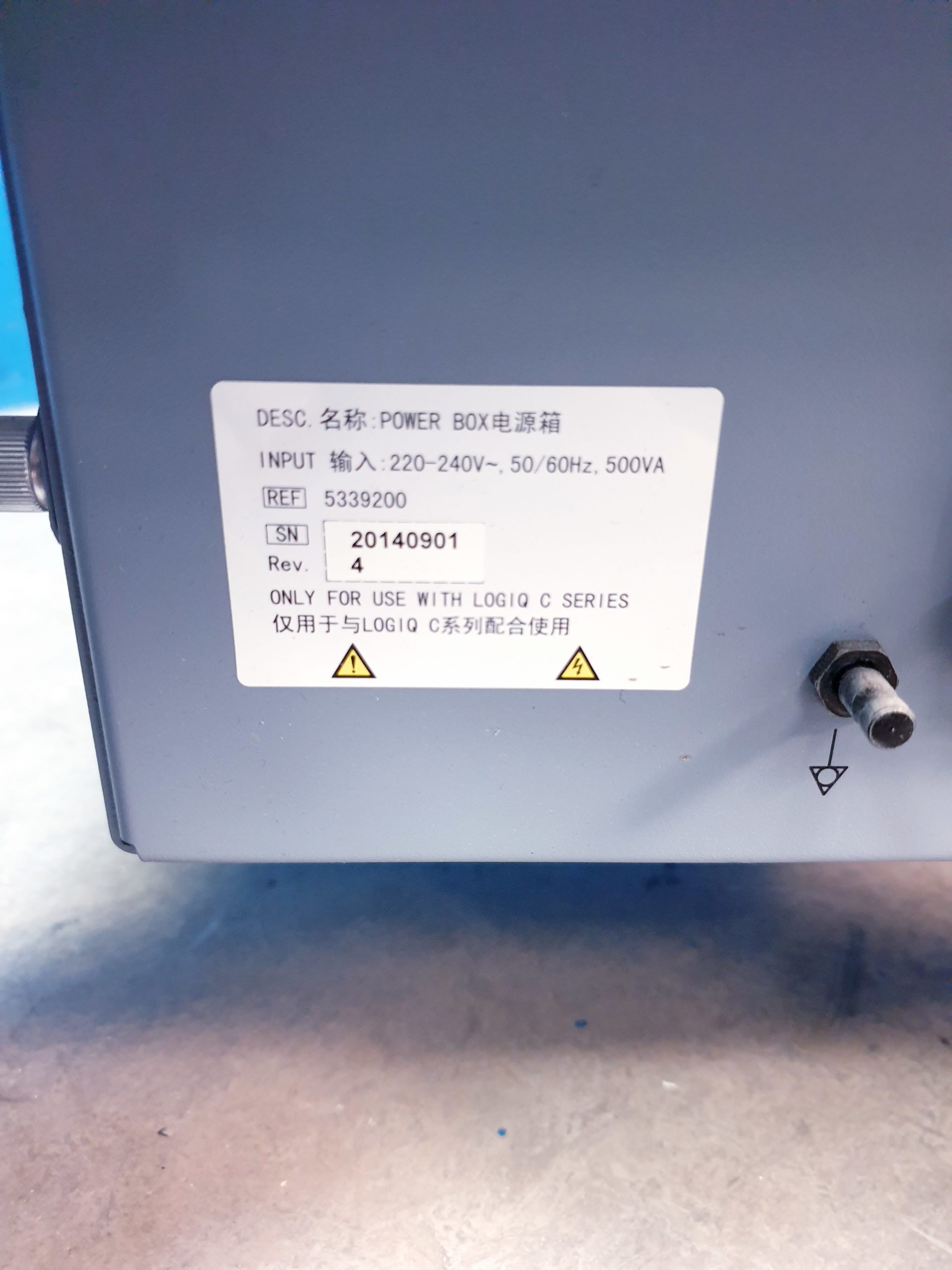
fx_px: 953
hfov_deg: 53.1
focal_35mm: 26
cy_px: 635
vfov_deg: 67.3
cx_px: 476
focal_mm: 4.3
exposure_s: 1/25
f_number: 1.5
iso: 320
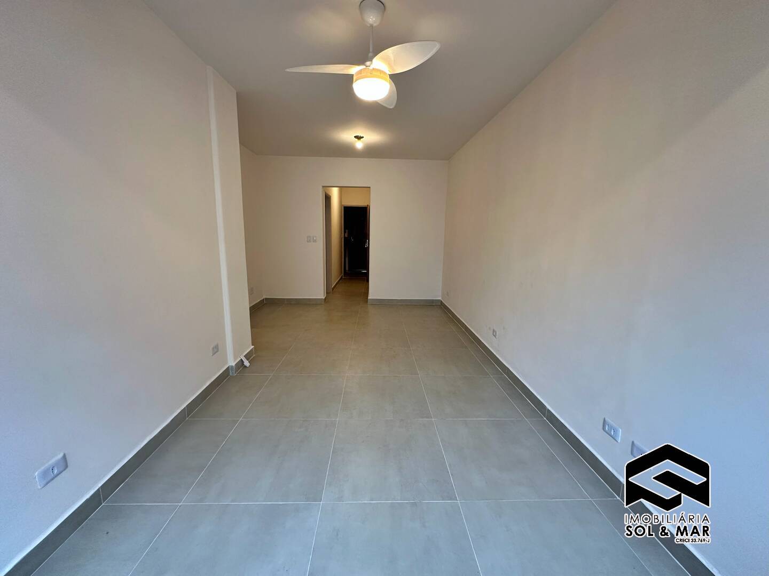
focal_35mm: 14
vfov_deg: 85.7
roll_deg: -1.2
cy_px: 288
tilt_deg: -10.1
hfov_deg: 102.1
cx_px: 384
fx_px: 311
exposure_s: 1/120
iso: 200
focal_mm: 2.22
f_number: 2.2
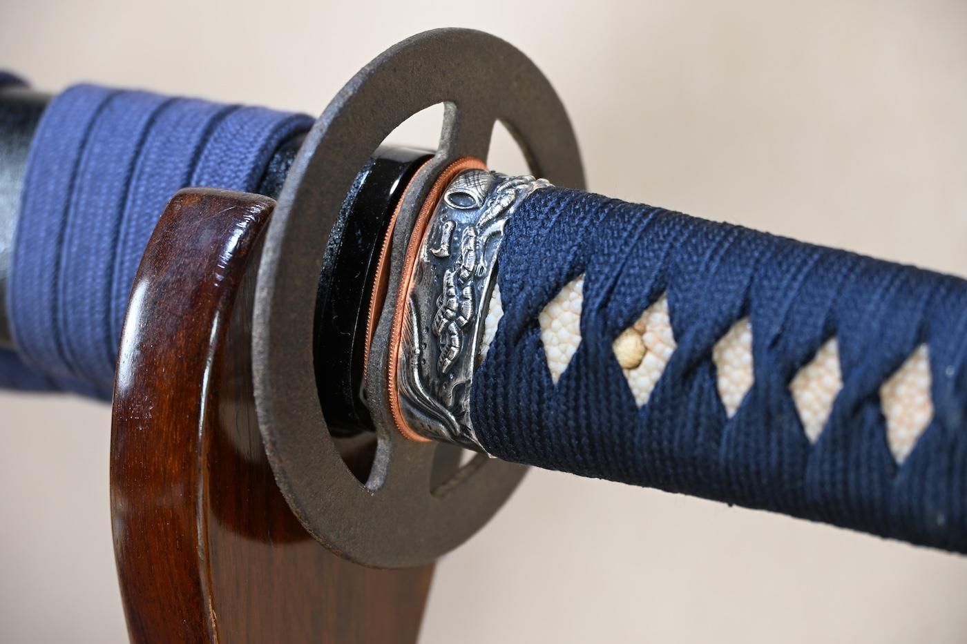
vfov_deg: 12.7
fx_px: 2900
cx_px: 484
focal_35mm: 108
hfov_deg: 18.9
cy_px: 322
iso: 140
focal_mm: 72
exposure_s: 1/2
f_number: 5.3
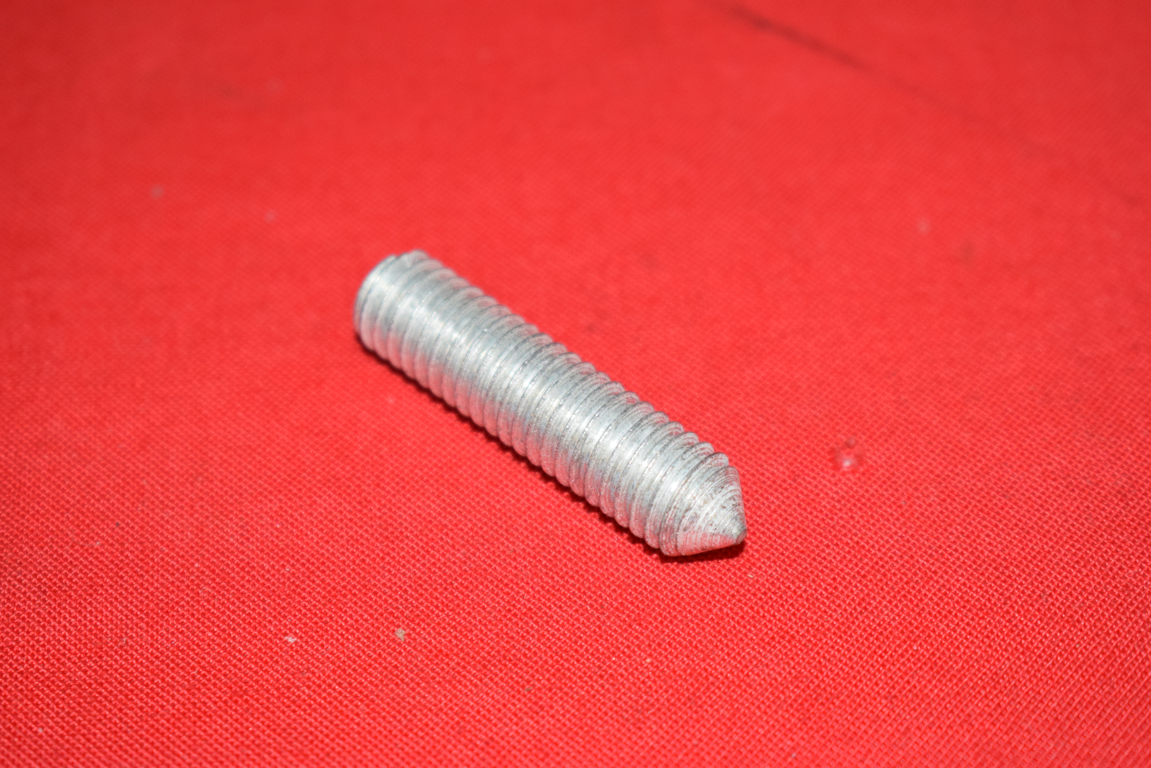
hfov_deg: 24.6
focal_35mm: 82
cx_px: 576
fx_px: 2638
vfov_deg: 16.6
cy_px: 384
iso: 1250
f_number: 5.6
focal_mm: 55
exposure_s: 1/200
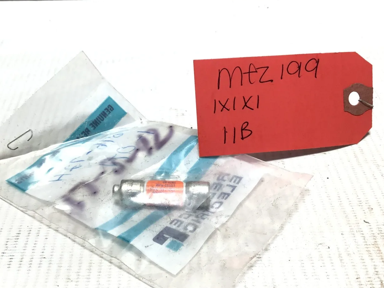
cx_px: 169
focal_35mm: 50
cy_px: 108
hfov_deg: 38.1
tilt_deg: -32.5
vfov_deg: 29.0
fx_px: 555
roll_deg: +1.0
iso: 32
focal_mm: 3.3
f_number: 2.4
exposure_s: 1/120
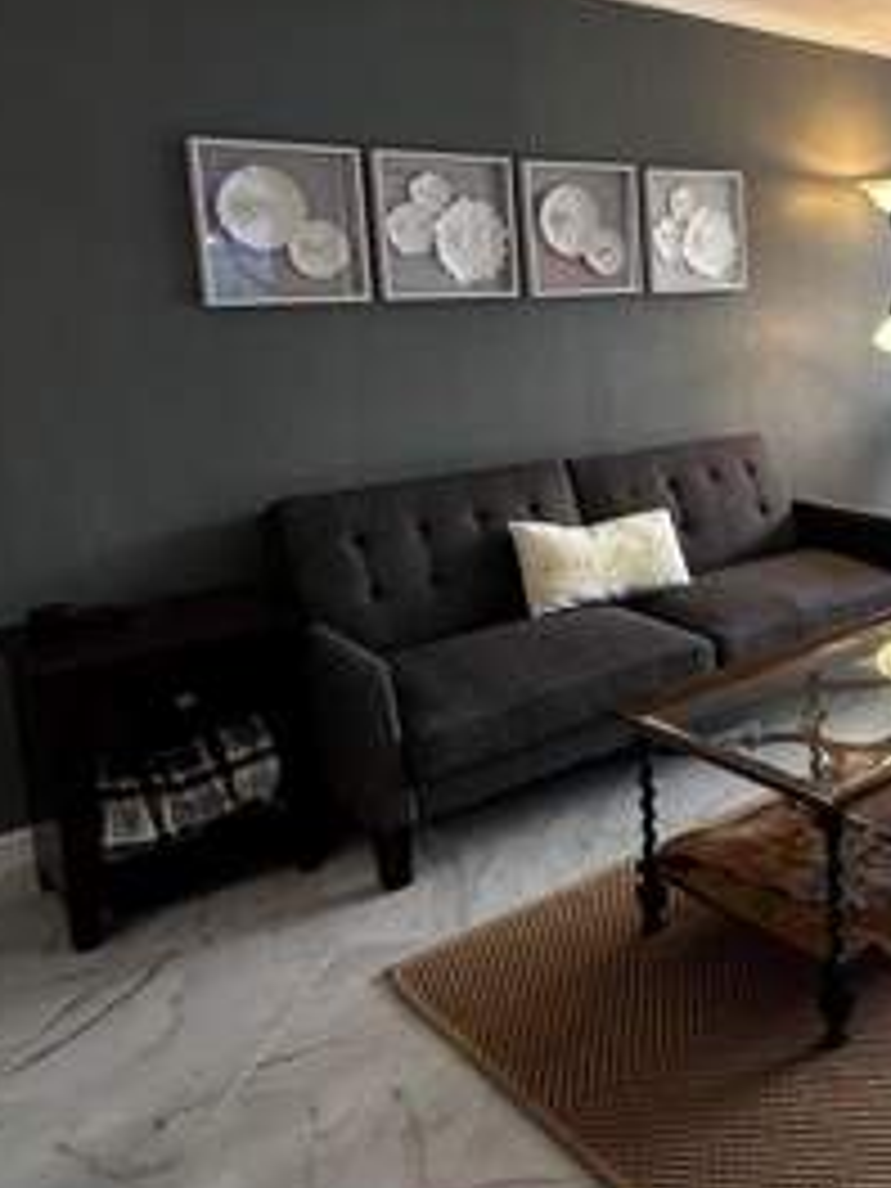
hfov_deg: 37.1
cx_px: 904
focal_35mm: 34
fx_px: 1167
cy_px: 459
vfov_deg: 53.5
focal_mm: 2.22
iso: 160
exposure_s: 1/120
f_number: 2.2
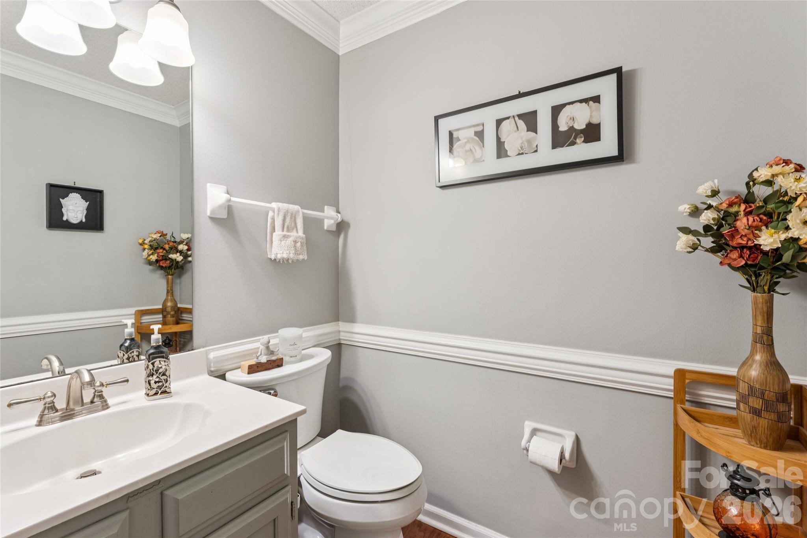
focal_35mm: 16
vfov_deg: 73.1
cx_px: 404
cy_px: 269
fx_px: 363
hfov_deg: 96.0
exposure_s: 1/2
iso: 100
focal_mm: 16.2
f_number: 9
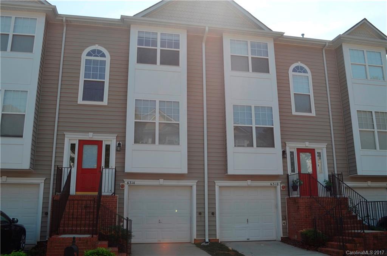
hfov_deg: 57.3
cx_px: 194
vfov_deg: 39.8
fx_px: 354
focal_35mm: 33
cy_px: 128
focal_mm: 22
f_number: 8
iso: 100
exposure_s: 1/250
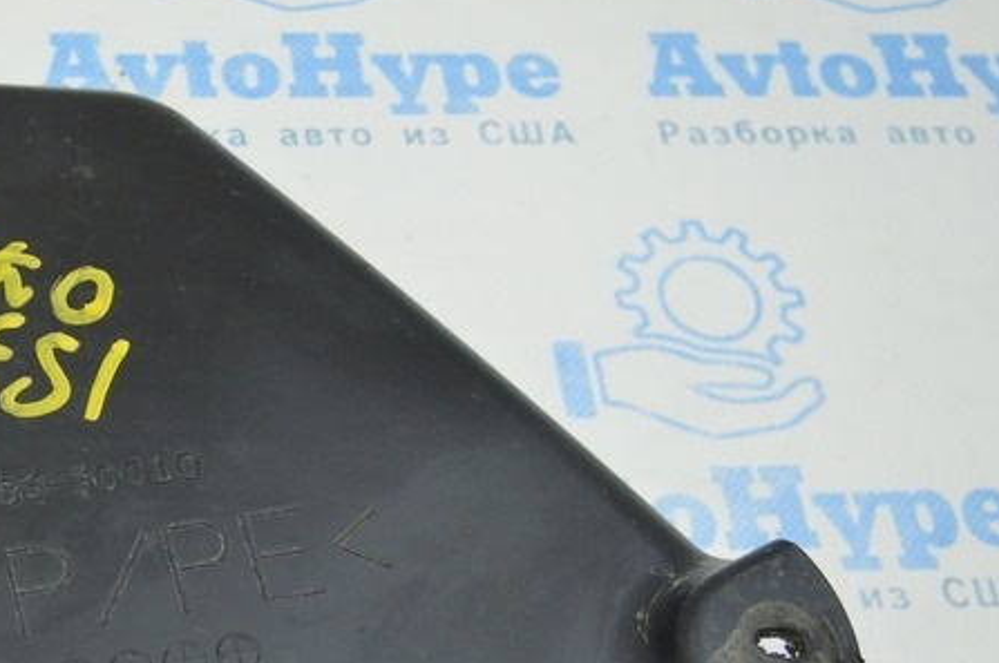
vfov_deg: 18.6
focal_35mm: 72
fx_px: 2000
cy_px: 550
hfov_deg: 26.2
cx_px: -65
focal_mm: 21
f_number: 3.8
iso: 400
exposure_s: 1/60
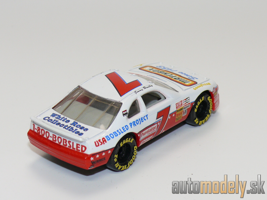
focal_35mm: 108
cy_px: 100
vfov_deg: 13.7
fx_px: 833
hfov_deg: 18.2
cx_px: 134
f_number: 4
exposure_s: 1/30
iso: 100
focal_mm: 13.8
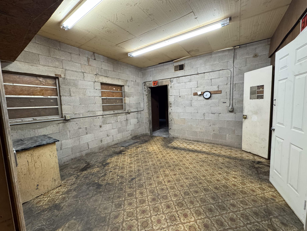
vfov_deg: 85.7
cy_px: 116
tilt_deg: -4.2
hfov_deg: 102.1
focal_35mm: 14
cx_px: 154
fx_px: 124
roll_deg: +2.6
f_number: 2.2
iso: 250
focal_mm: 2.22
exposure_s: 1/120
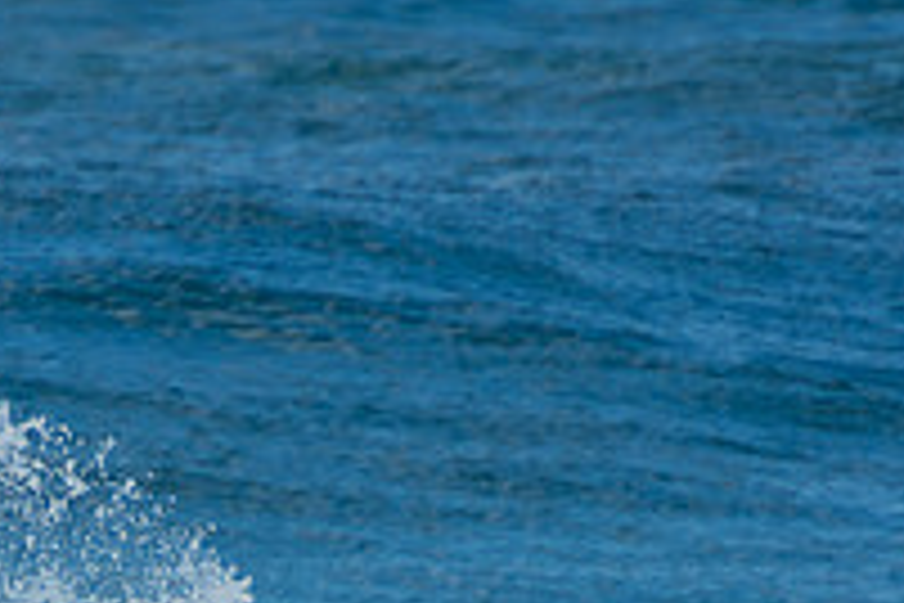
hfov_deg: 1.2
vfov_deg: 0.8
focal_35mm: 1734
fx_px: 43539
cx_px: 121
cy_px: 848
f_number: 5.6
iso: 180
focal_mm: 400
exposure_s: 1/1250
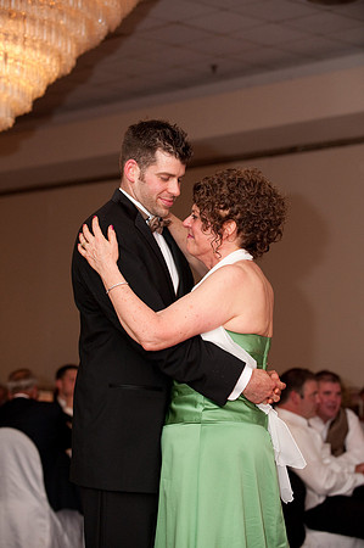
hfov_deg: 14.4
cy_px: 274
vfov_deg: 21.5
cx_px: 182
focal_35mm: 95
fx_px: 1444
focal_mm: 95
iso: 1600
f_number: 5
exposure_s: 1/60
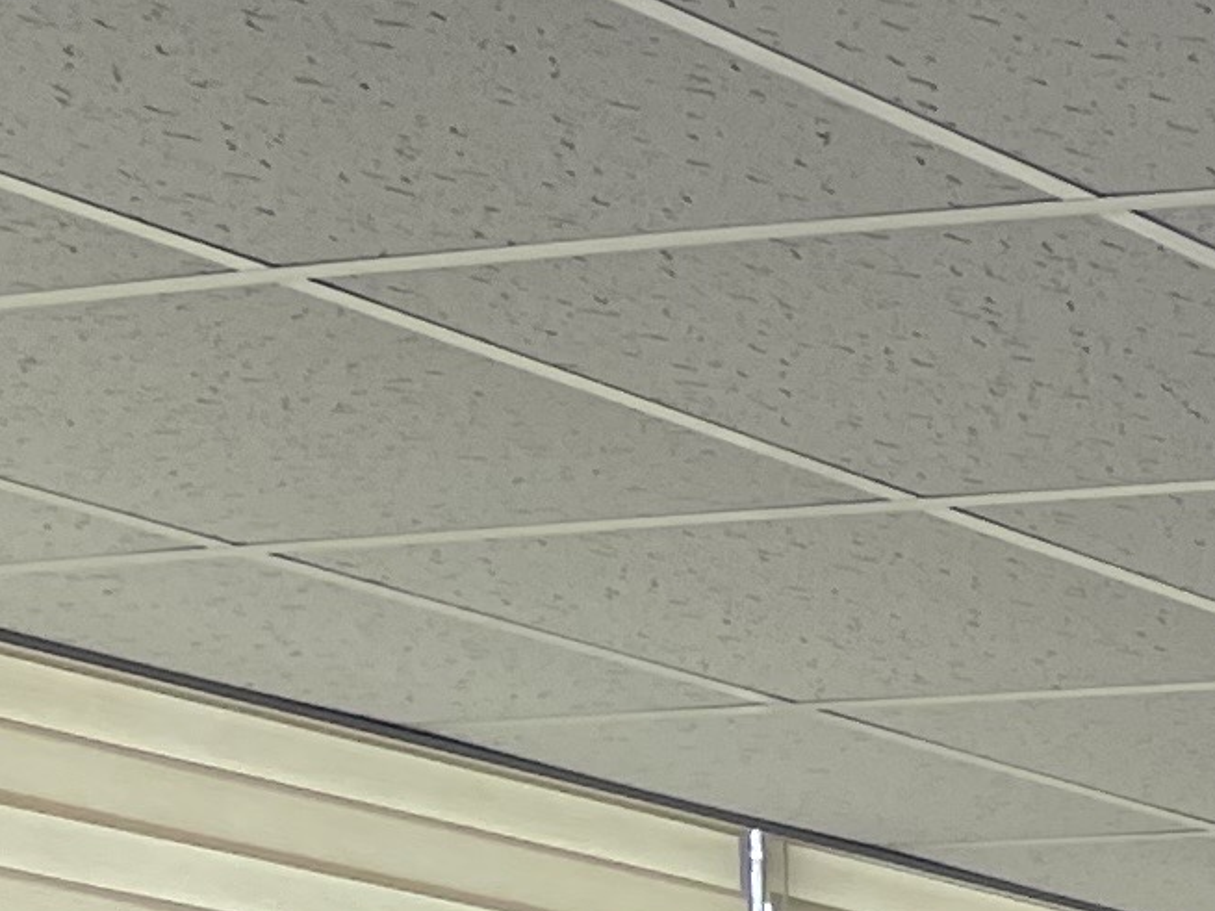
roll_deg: +0.4
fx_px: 5615
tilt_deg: -2.8
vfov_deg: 8.4
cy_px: 2228
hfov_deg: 9.8
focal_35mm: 160
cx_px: 3469
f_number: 1.6
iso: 80
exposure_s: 1/60
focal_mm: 4.2
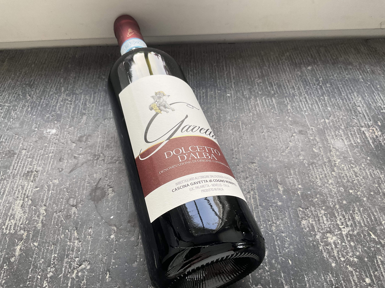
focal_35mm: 29
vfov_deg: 48.2
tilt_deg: -53.1
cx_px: 192
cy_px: 144
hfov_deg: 61.7
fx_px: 323
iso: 50
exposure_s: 1/100
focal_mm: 3
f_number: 1.8
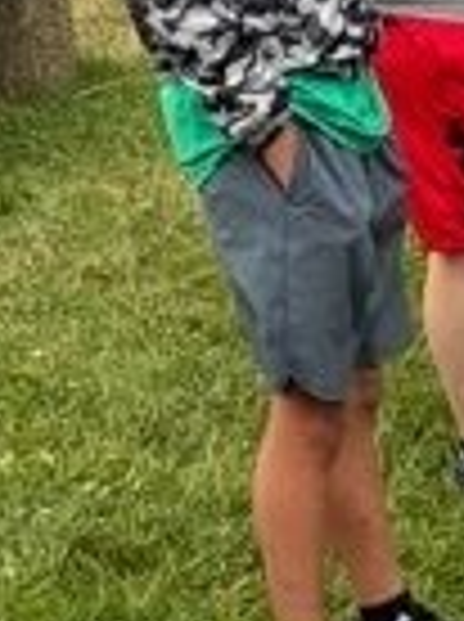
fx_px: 2833
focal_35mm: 158
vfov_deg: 11.0
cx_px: 1110
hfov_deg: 8.6
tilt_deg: -33.7
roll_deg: +2.4
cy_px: 1382
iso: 50
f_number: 1.6
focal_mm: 5.96
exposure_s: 1/635
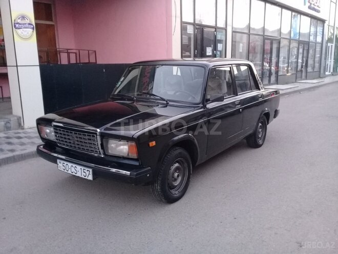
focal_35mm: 31
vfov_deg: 45.4
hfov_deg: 58.4
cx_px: 169
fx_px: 303
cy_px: 127
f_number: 2.2
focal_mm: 3.3
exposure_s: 1/33
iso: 160
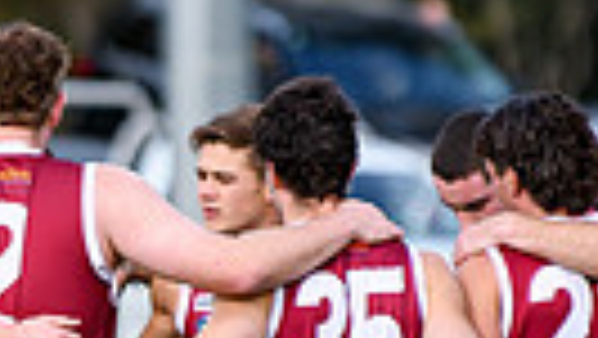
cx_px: 48
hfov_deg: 1.4
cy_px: 459
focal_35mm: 1507
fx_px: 23910
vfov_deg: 0.8
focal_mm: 200
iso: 140
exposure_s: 1/2000
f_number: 2.8
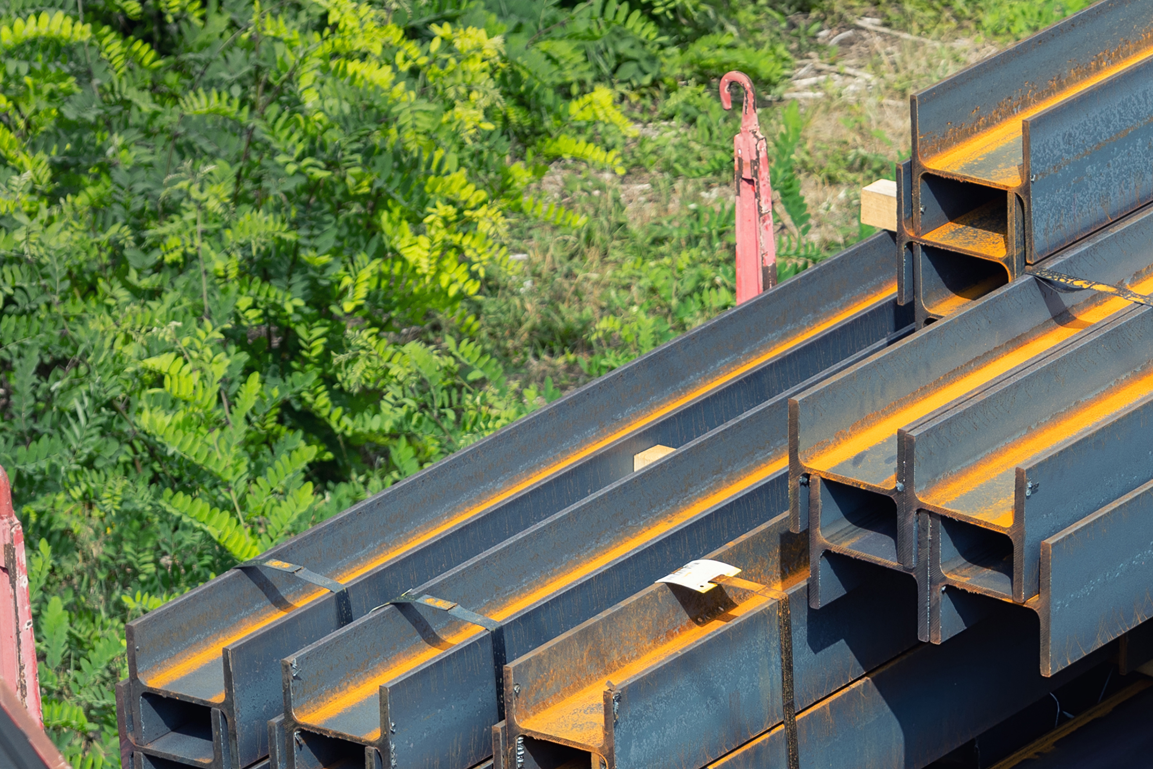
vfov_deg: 11.3
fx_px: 3875
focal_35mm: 121
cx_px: 1188
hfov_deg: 16.5
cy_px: 674
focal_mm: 35
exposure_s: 1/350
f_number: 4
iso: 100
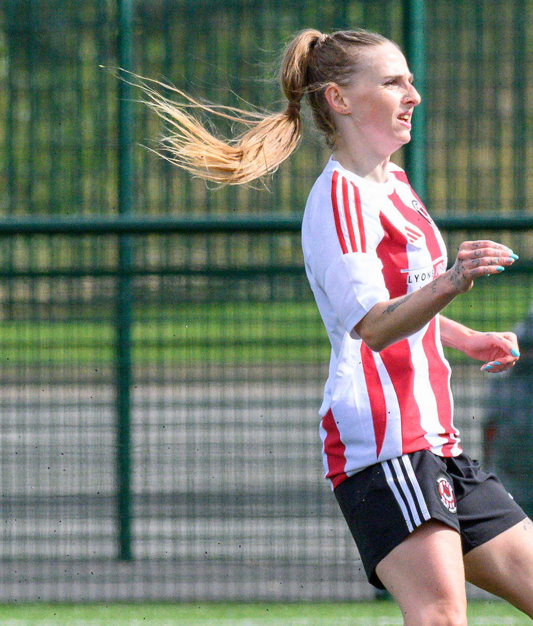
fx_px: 22745
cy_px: 250
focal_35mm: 1196
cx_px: 119
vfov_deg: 1.6
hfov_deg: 1.3
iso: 1100
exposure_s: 1/4000
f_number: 5
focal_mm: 220
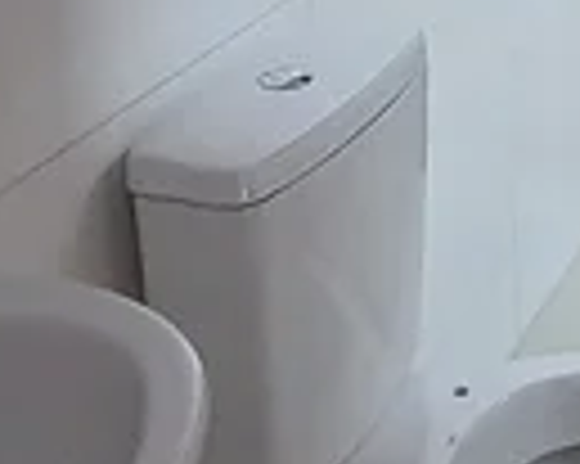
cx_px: 656
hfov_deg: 22.1
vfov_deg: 16.5
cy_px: -318
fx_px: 1389
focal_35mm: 81
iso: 320
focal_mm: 1.74
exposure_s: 1/60
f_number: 2.2
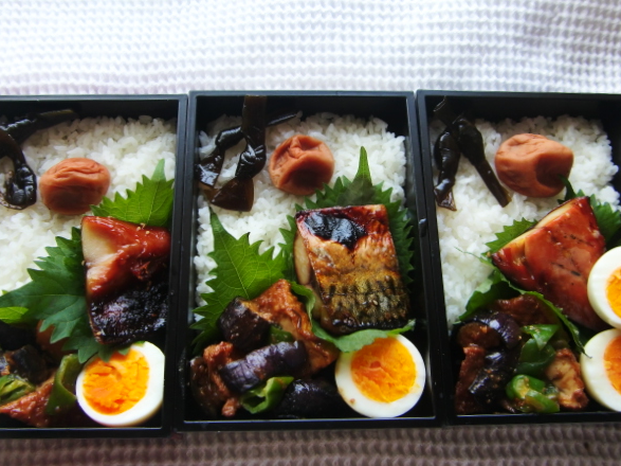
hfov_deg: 51.4
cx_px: 302
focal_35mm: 36
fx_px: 646
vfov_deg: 39.6
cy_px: 229
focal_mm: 5.8
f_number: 2.7
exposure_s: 1/80
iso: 100
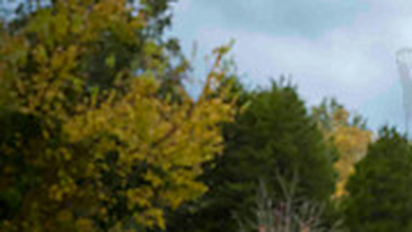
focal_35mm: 173
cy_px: 403
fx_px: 1891
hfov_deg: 12.0
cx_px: 557
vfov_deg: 6.9
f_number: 6.3
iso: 400
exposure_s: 1/640
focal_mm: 51
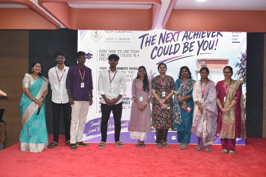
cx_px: 133
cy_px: 88
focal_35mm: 33
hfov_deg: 57.2
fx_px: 244
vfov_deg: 40.0
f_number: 5.6
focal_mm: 22
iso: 1600
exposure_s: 1/100
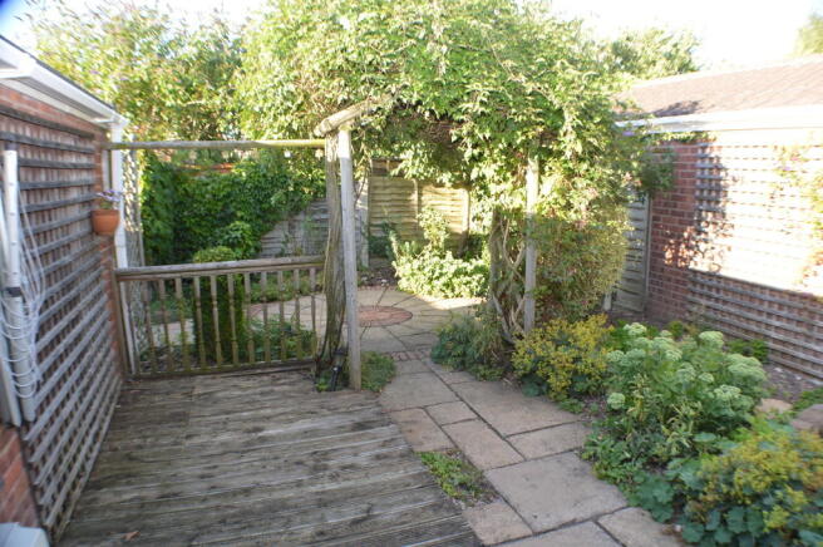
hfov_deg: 62.0
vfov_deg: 43.5
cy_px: 274
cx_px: 412
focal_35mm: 30
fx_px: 685
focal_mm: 20
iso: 400
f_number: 5.6
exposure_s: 1/125
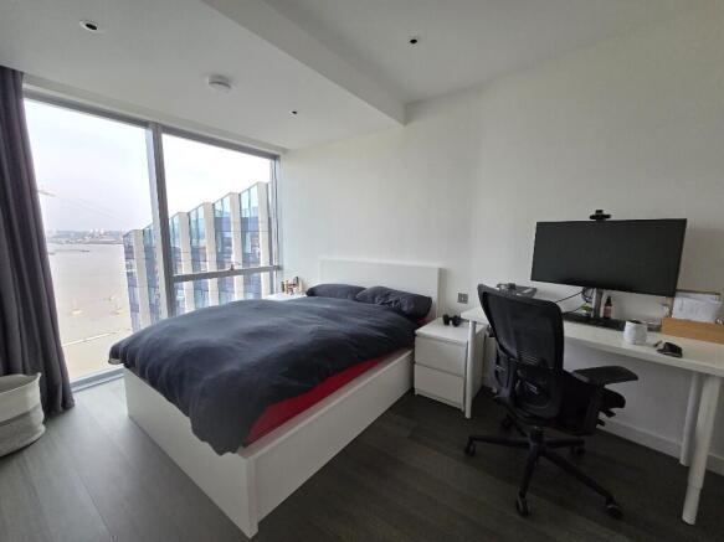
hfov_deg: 106.2
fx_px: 272
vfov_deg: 89.9
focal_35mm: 13
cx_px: 362
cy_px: 271
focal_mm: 2.2
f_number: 2.2
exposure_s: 1/359
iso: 200
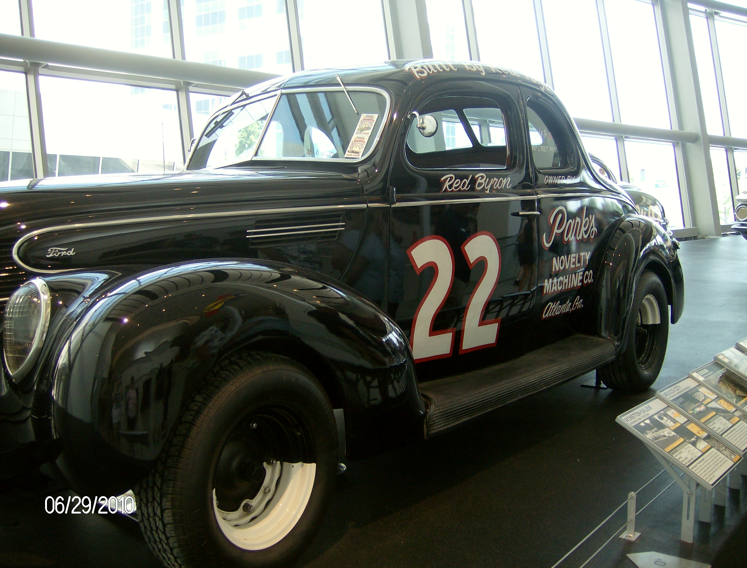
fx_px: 781
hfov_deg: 51.1
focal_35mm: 36
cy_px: 284
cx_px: 374
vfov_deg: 40.0
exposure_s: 1/83.2
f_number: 2.8
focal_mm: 6
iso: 100
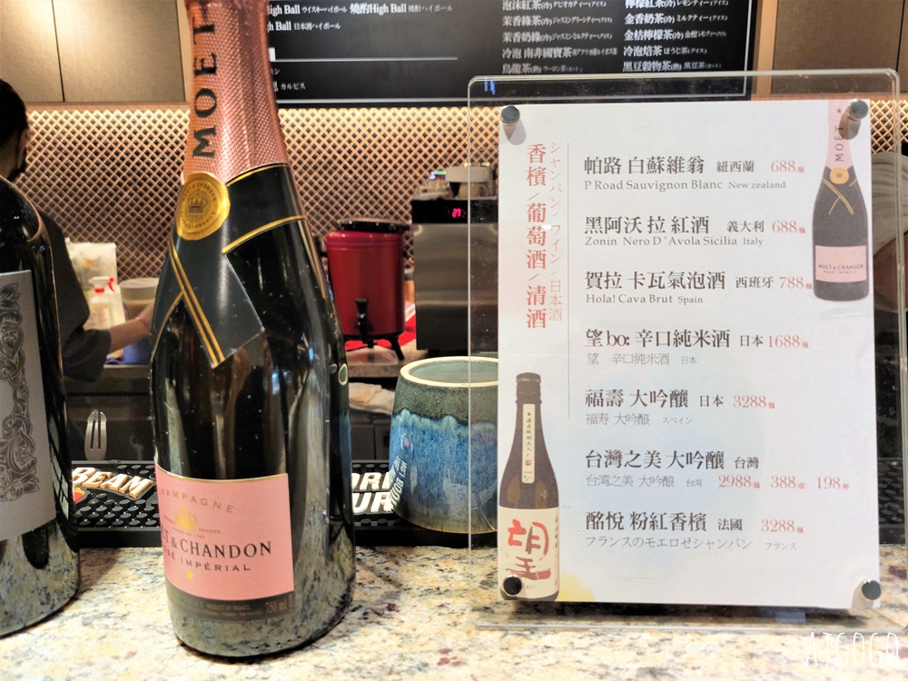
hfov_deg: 67.3
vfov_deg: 53.1
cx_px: 454
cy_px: 340
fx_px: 682
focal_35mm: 26
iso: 200
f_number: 1.8
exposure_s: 1/120
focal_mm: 5.4
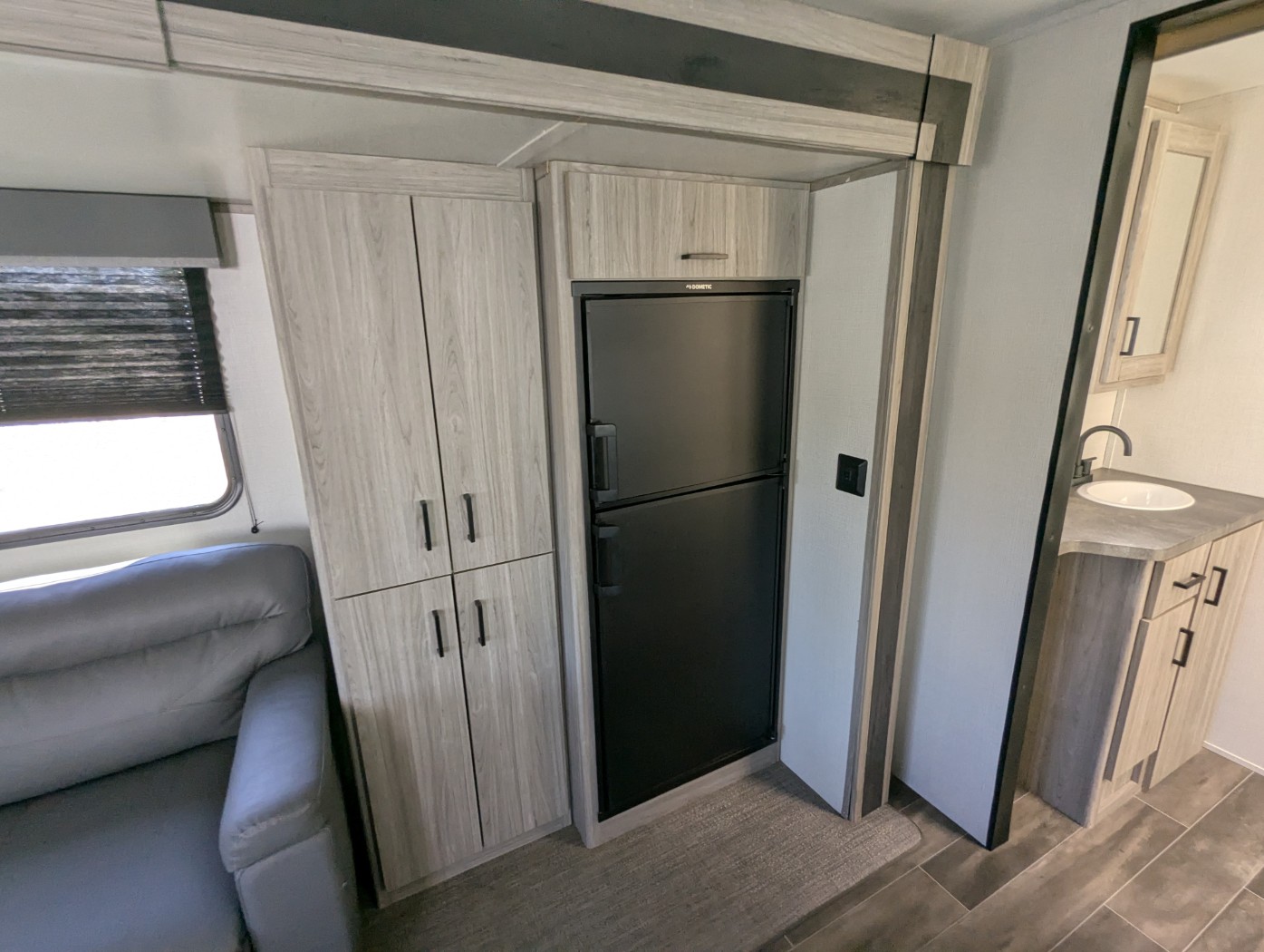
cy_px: 476
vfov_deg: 78.2
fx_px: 585
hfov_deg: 94.4
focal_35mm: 16
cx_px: 632
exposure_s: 1/76.5
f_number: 2.2
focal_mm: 2.35
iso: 150
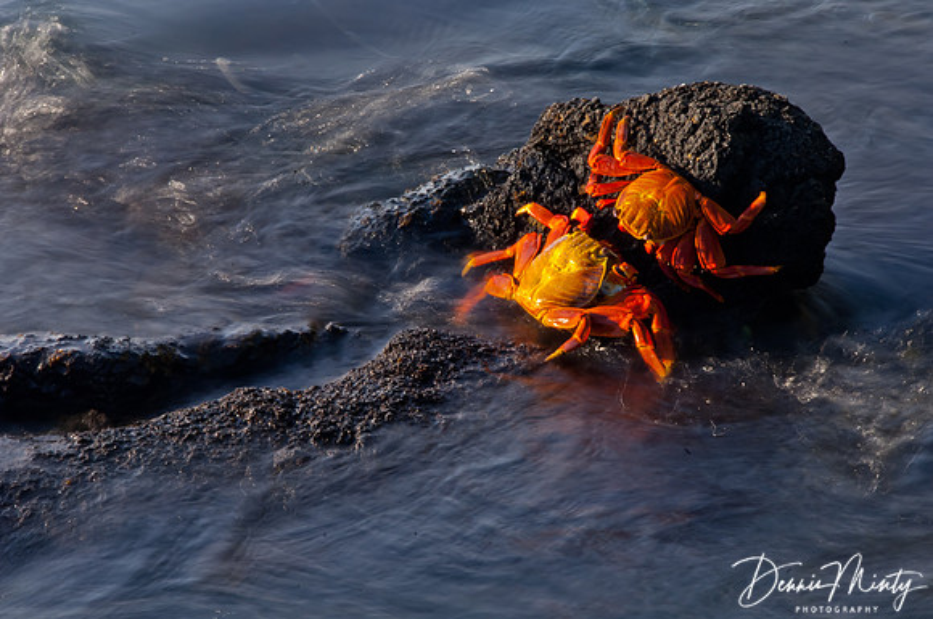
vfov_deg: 6.1
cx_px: 466
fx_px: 5823
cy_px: 310
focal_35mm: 225
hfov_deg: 9.2
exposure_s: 1/2
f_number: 36
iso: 100
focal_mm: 150
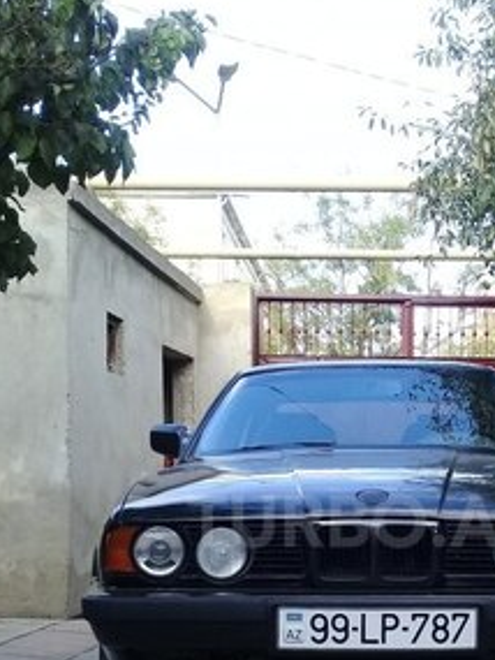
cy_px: 521
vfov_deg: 34.5
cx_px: 365
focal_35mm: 54
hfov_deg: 26.7
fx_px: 1029
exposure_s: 1/198
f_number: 2.2
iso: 50
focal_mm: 3.3
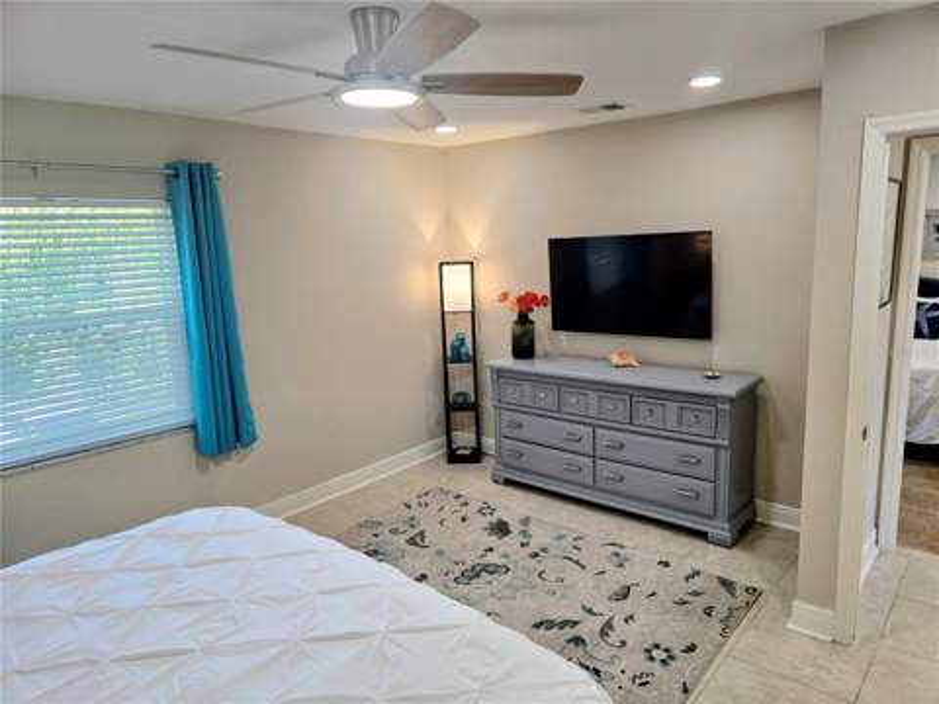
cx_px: 470
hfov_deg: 73.9
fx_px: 624
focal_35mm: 23
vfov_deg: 58.9
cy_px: 352
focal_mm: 6.3
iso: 125
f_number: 1.7
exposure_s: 1/120
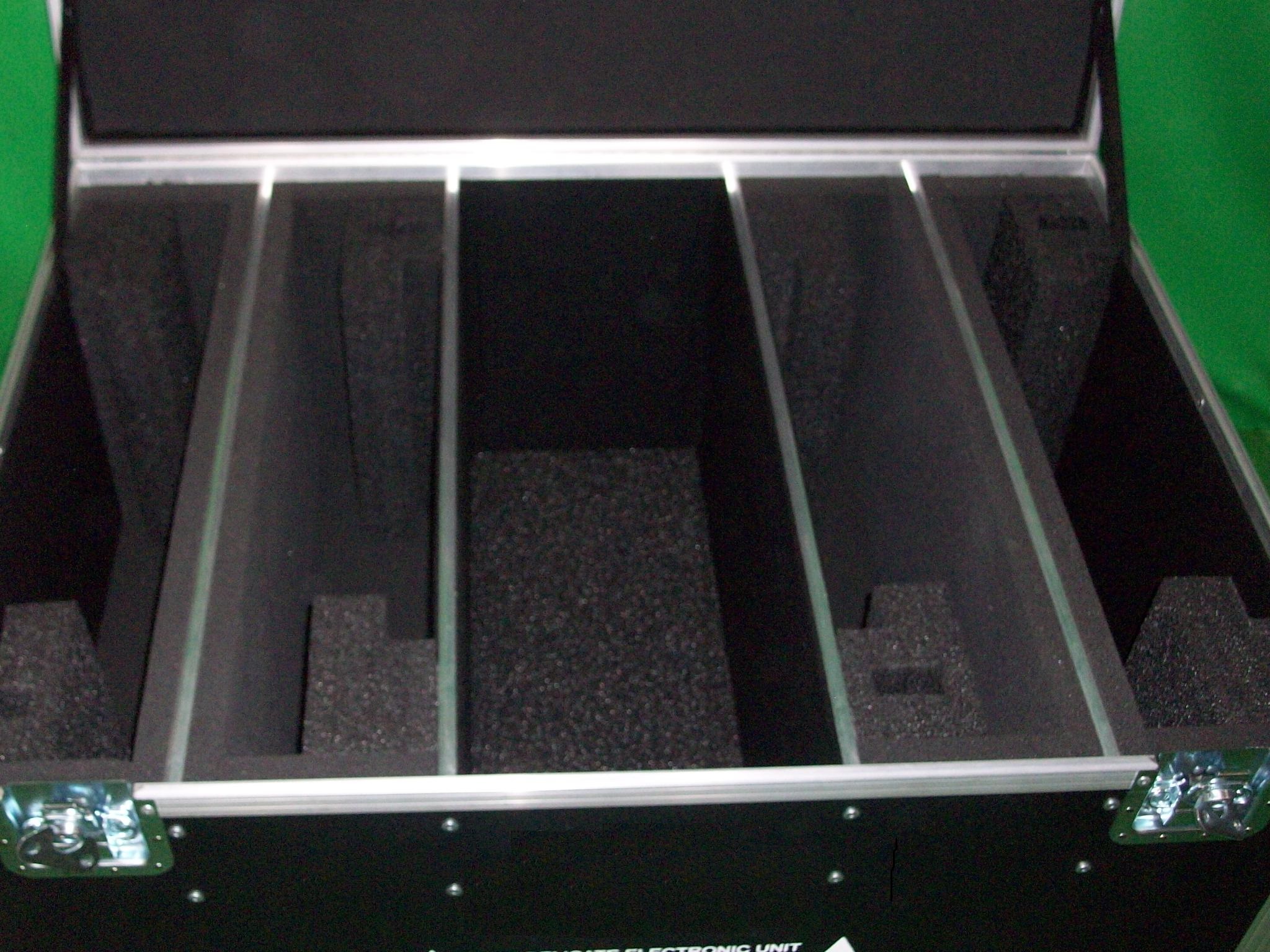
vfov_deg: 34.3
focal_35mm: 42
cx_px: 635
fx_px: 1541
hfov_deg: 44.8
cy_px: 476
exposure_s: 1/65.1
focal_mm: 7.1
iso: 200
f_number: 3.2
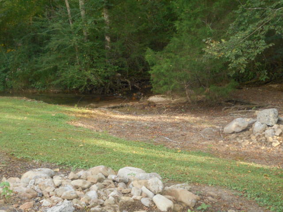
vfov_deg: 21.9
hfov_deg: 29.0
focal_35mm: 67
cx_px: 142
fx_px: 548
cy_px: 106
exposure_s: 1/60
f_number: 5.3
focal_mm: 12
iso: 250
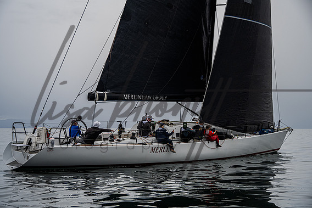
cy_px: 103
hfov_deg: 28.1
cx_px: 153
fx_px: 624
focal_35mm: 72
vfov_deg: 18.9
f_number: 6
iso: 800
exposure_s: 1/2500
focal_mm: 70
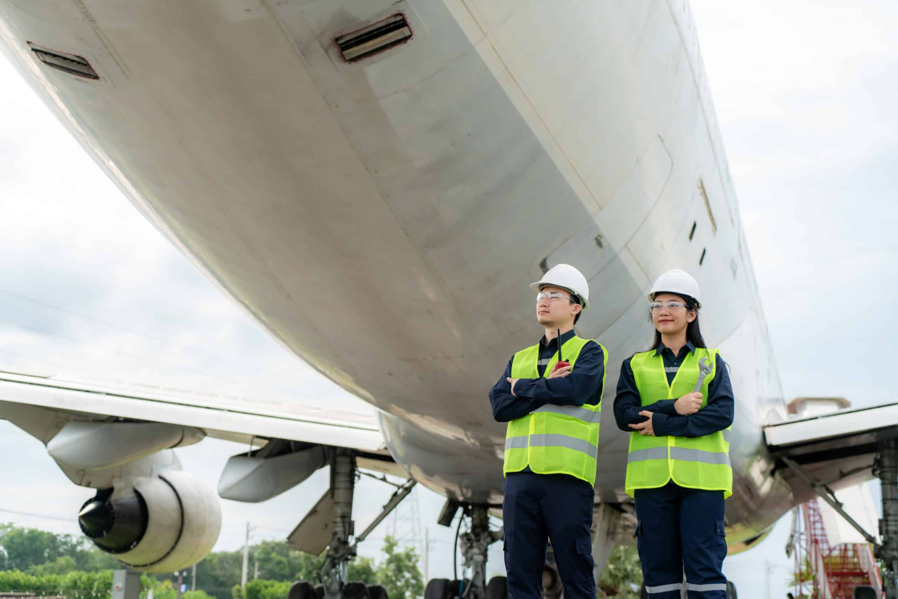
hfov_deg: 31.0
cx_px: 449
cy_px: 300
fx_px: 1622
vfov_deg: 20.9
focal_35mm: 65
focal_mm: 65
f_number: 4
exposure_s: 1/400
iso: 100
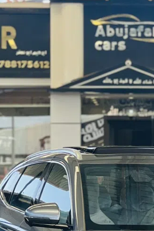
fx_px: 1430
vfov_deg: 9.2
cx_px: 160
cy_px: 243
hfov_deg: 6.1
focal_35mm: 223
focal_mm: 9
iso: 50
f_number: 2.8
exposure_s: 1/121
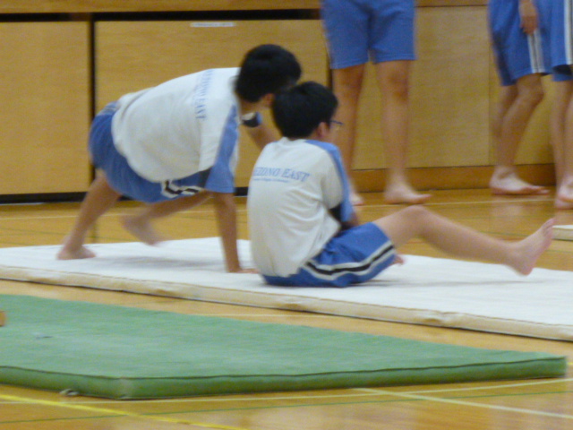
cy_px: 215
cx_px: 286
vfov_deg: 3.9
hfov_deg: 5.2
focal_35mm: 380
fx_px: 6290
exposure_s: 1/30
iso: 800
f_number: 5.9
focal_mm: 45
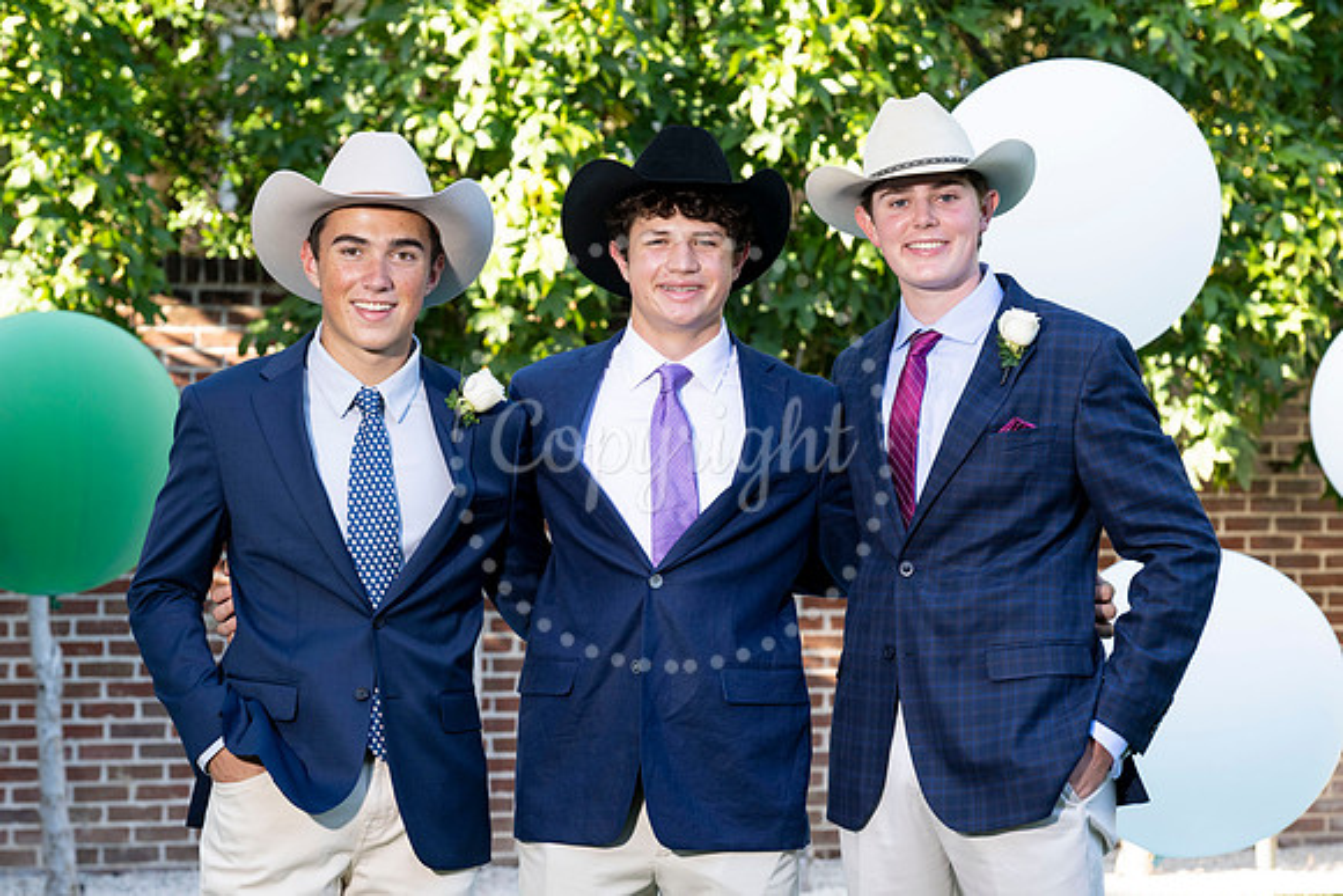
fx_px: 3640
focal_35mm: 98
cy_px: 507
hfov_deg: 20.9
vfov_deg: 14.0
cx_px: 703
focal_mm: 79
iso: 400
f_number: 5
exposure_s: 1/200
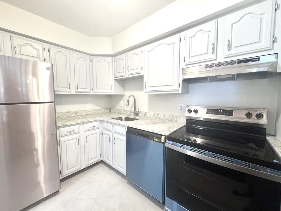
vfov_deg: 85.7
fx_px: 114
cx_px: 140
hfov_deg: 102.1
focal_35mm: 14
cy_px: 106
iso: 320
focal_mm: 2.22
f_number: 2.2
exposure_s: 1/60
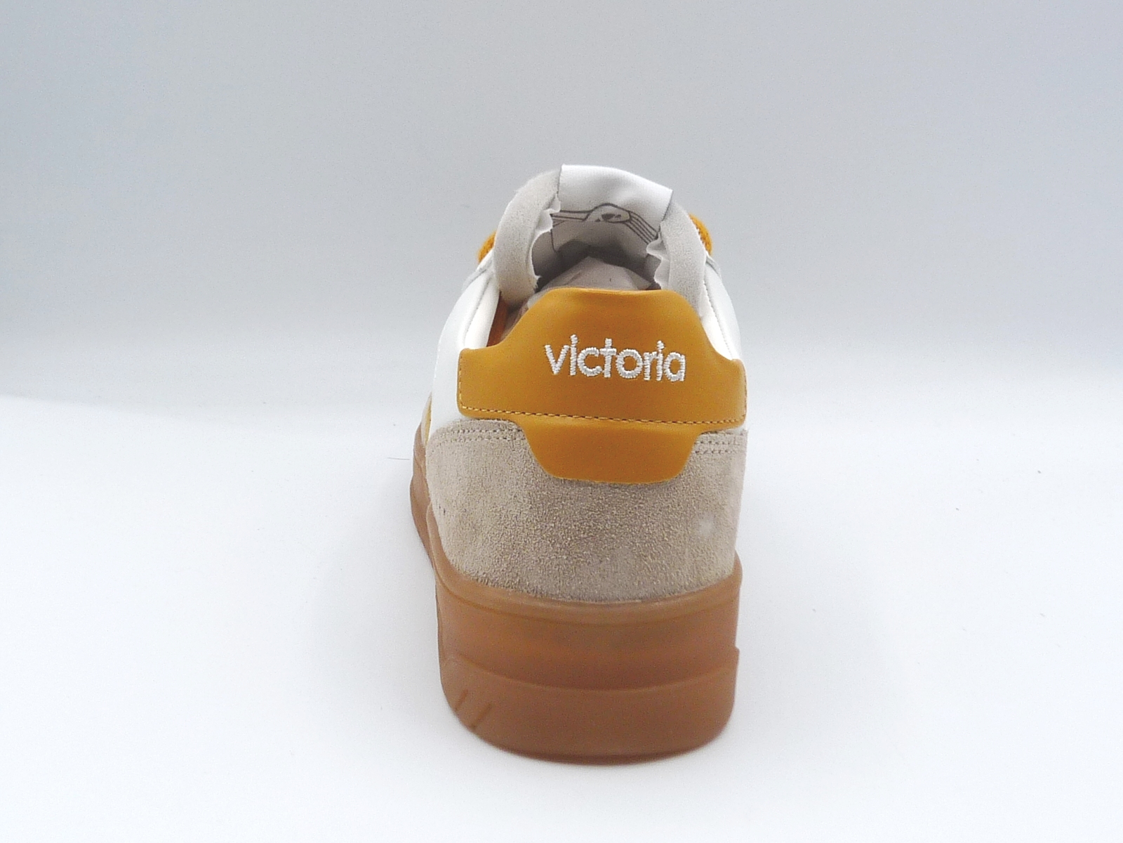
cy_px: 422
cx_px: 562
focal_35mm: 49
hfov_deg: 38.9
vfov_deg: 29.7
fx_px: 1590
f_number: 5
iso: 100
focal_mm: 4.8
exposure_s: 1/200
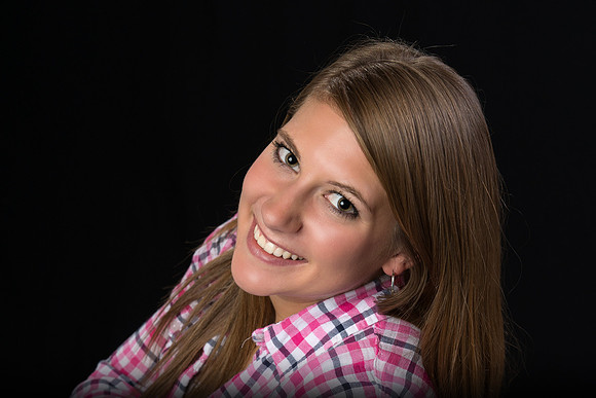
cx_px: 298
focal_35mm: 55
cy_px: 199
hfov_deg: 36.2
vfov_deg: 24.6
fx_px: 911
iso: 100
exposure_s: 1/160
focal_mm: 55
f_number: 5.6
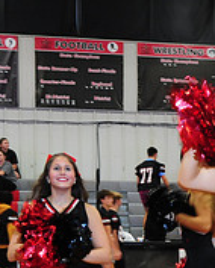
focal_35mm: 135
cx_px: 383
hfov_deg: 10.8
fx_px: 1072
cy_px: 262
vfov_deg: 14.1
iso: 2000
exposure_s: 1/60
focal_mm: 44
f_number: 7.1
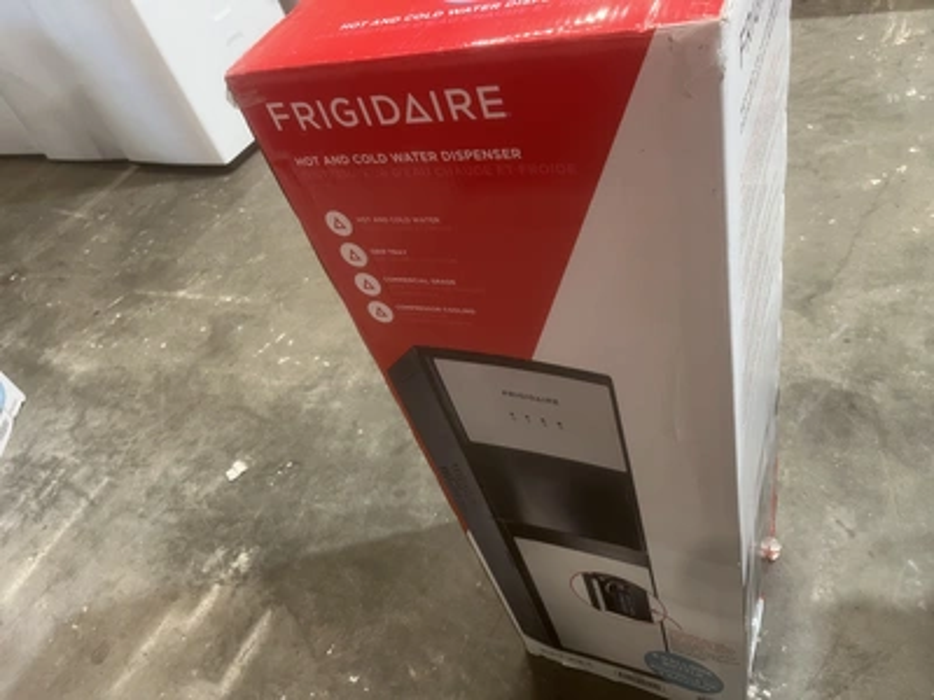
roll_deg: +21.7
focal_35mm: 26
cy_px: 350
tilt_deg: -41.7
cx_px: 467
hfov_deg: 67.3
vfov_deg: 53.1
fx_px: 702
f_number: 1.6
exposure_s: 1/60
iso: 160
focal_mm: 5.1
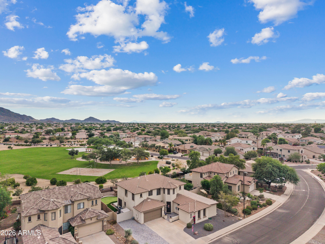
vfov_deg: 56.8
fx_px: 225
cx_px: 162
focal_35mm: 24
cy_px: 122
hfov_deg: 71.6
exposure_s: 1/1500
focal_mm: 8.67
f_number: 1.8
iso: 200
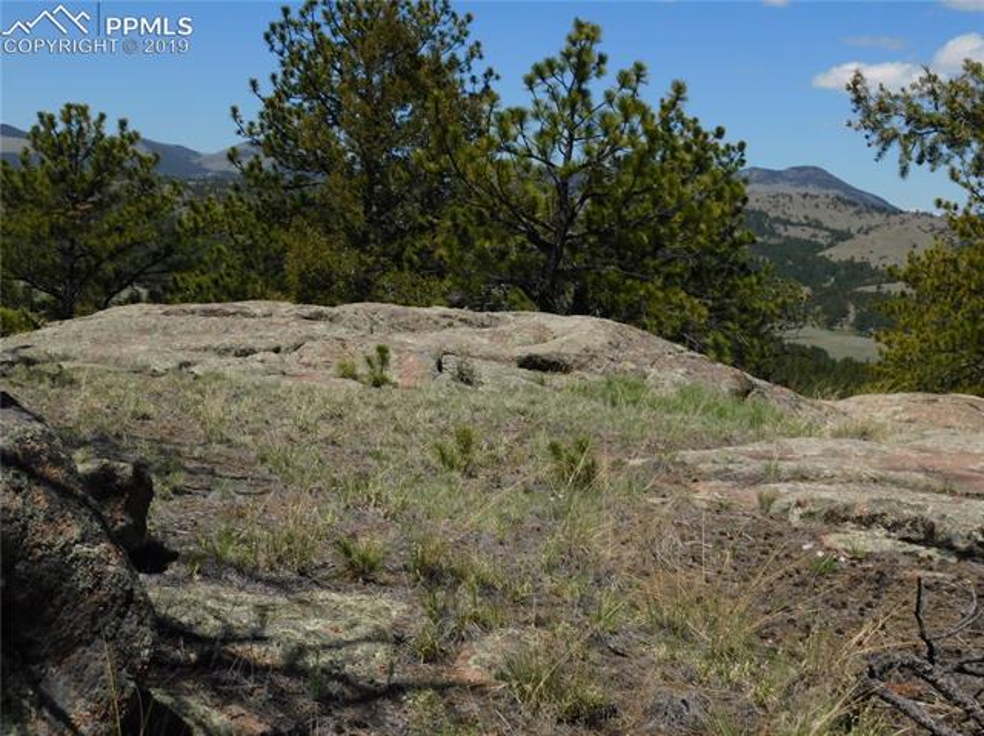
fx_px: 1449
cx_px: 492
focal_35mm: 51
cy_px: 368
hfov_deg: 37.5
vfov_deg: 28.5
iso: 125
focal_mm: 9
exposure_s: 1/500
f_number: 7.6
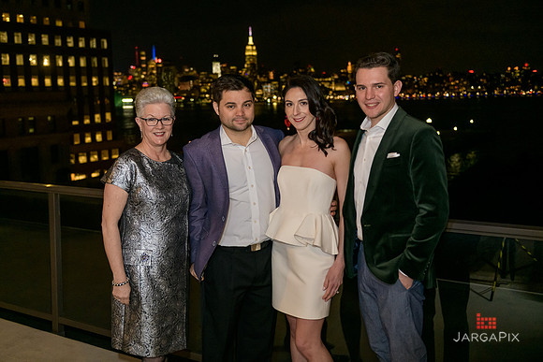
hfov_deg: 49.2
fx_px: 592
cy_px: 165
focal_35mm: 39
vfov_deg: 34.0
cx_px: 247
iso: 1600
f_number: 3.2
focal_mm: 36
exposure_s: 1/125
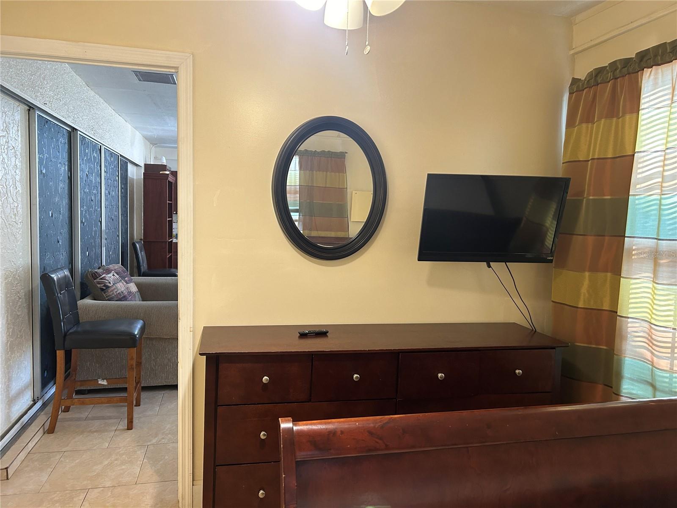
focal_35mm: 26
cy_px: 254
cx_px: 338
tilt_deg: -3.8
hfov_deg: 67.3
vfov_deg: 53.1
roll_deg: -1.9
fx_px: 508
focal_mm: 5.7
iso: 200
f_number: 1.5
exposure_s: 1/60
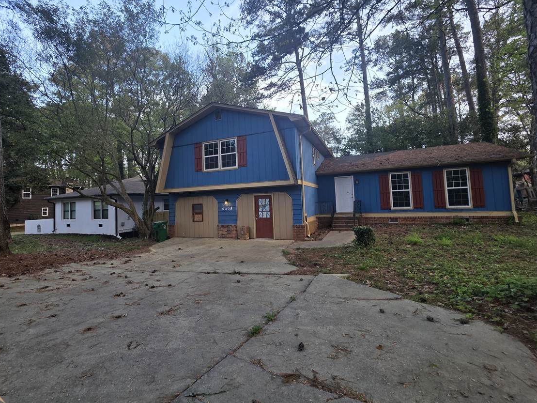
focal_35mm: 15
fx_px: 233
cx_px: 249
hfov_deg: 98.0
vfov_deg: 81.6
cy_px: 186
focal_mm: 2.2
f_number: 1.9
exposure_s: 1/120
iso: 32
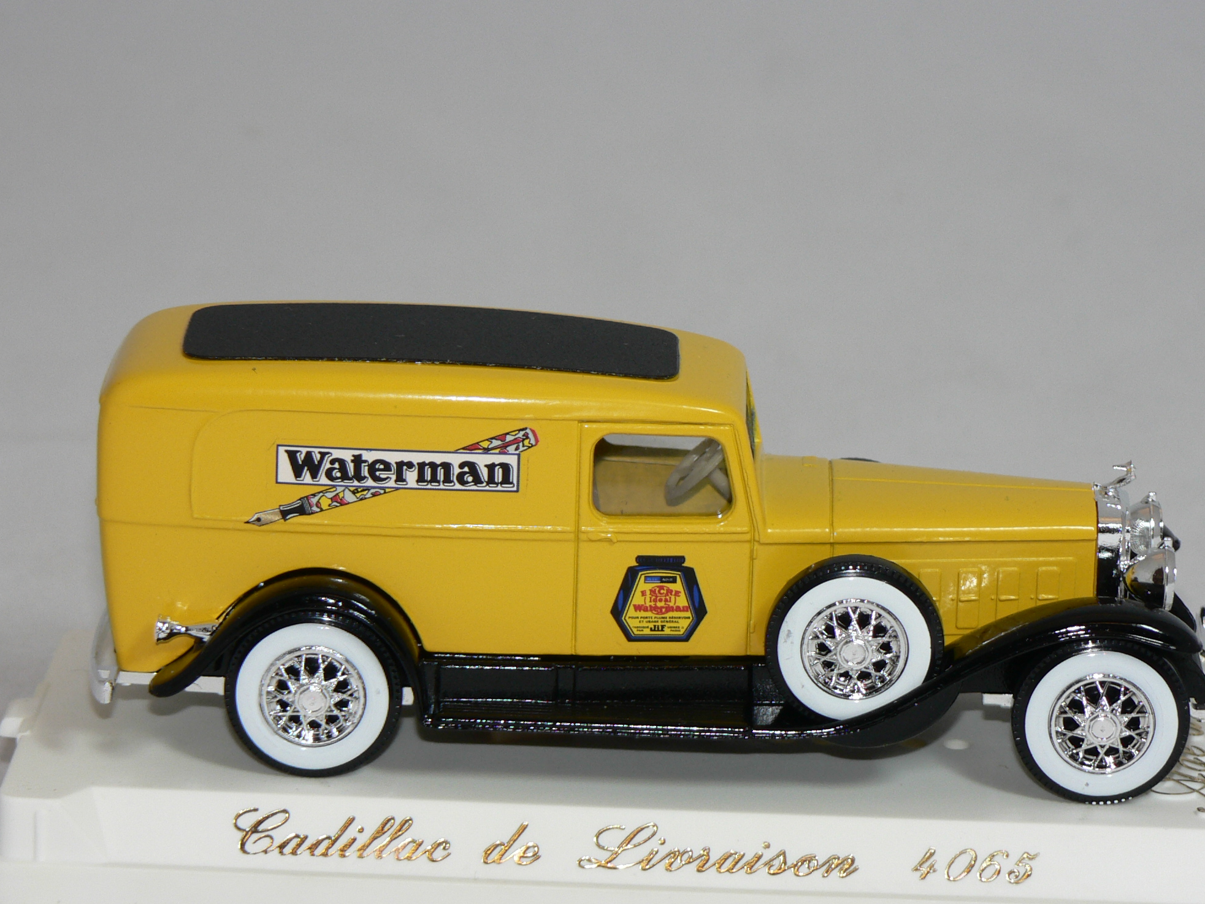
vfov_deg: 9.6
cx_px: 582
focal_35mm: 155
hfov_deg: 12.7
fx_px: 5396
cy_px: 550
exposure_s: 1/60
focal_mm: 19.9
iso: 80
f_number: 3.2
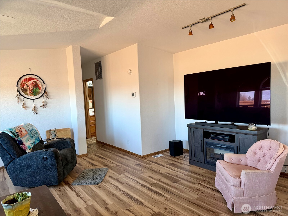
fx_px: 200
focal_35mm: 24
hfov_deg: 71.6
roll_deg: +2.5
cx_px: 144
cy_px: 108
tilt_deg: -4.0
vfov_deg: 56.8
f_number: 1.78
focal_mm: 6.76
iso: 200
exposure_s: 1/90
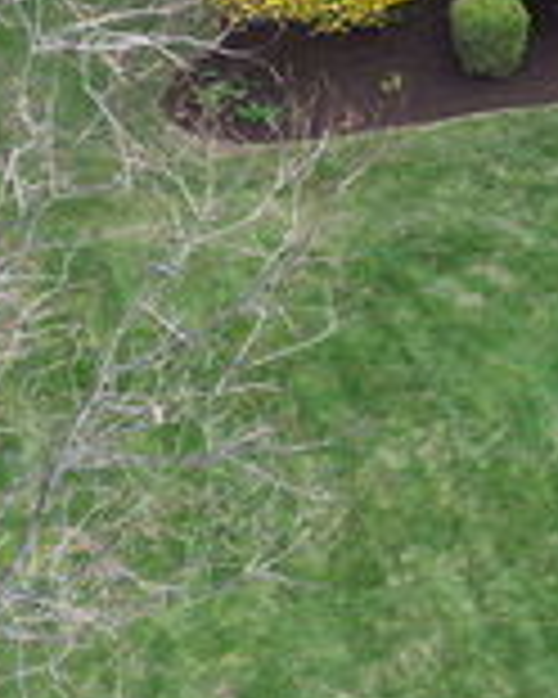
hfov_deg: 9.6
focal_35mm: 155
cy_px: -284
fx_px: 3200
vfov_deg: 12.0
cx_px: 868
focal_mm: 6.72
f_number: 1.7
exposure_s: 1/90
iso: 100
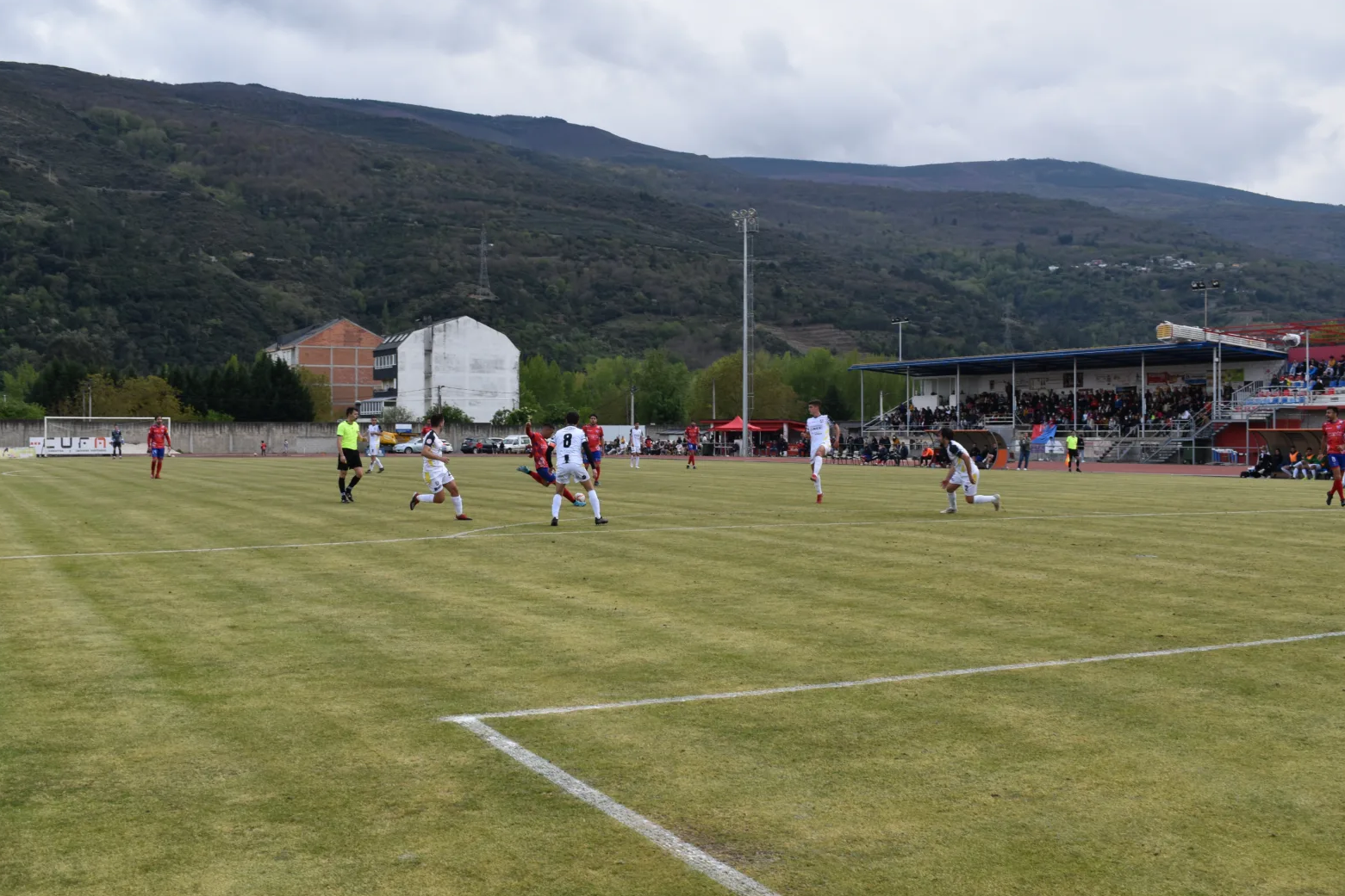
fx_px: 1551
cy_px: 441
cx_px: 667
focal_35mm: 42
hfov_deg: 46.9
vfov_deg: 32.3
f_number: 8
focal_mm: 27
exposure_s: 1/250
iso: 200
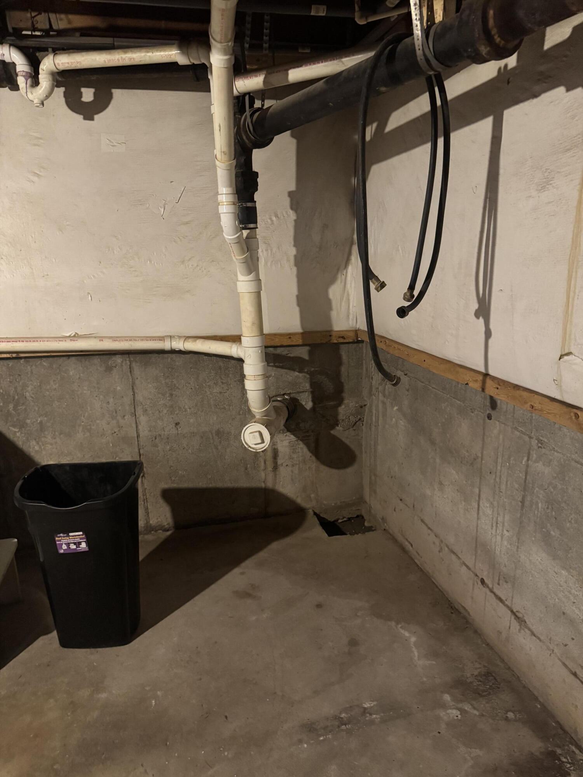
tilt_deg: -16.3
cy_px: 388
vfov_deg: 71.6
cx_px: 292
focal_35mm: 24
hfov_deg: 56.8
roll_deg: +0.2
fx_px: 539
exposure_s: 1/30
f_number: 1.78
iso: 800
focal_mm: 6.76
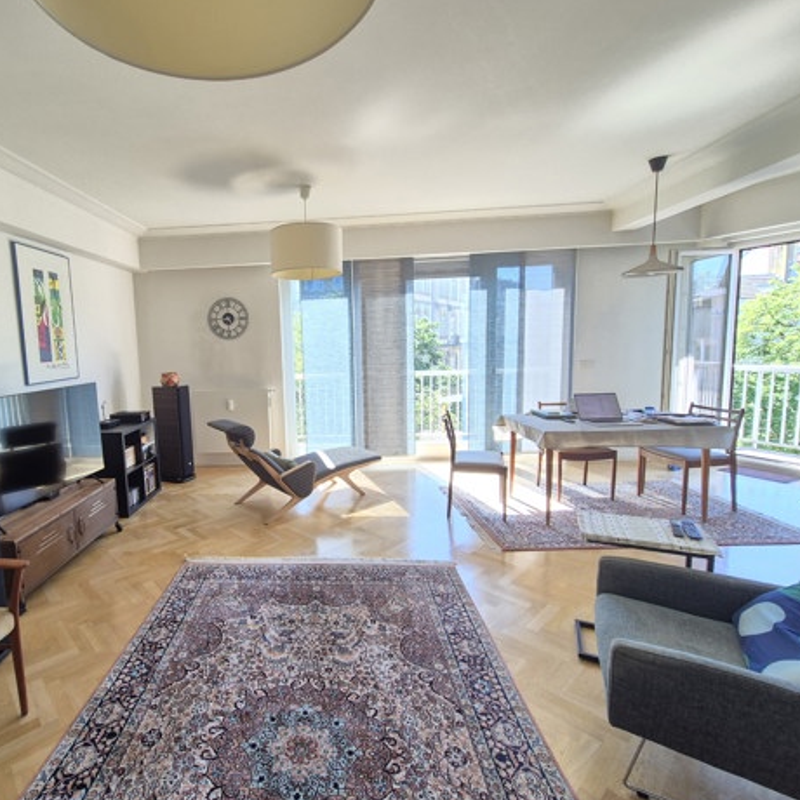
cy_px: 398
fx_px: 418
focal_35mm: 16
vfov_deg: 87.4
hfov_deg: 85.6
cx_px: 296
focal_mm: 2.2
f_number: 2.2
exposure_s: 1/50
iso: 80
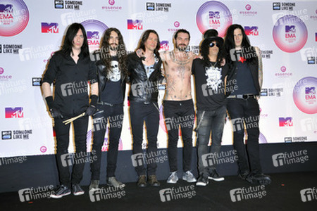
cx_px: 158
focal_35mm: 45
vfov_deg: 29.9
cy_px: 106
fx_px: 396
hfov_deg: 43.6
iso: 800
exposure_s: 1/250
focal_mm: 45
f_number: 7.1
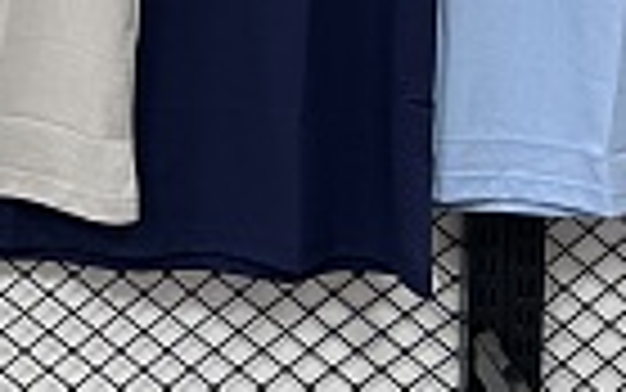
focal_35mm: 99
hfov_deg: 20.4
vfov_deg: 12.7
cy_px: -164
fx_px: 1690
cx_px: 14
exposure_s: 1/82
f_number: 1.5
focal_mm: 5.7
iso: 125
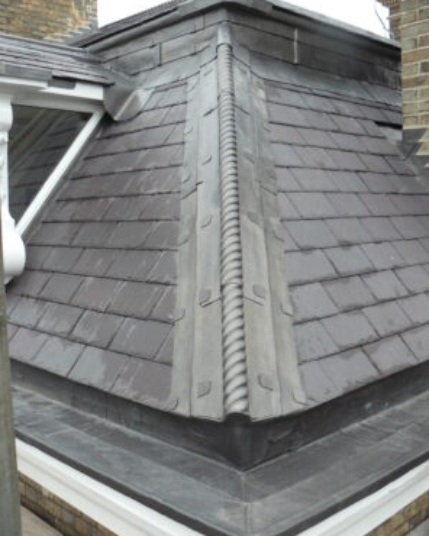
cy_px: 259
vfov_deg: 47.9
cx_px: 214
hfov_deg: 39.2
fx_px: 603
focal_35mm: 38
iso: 125
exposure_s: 1/30
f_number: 2.8
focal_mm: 6
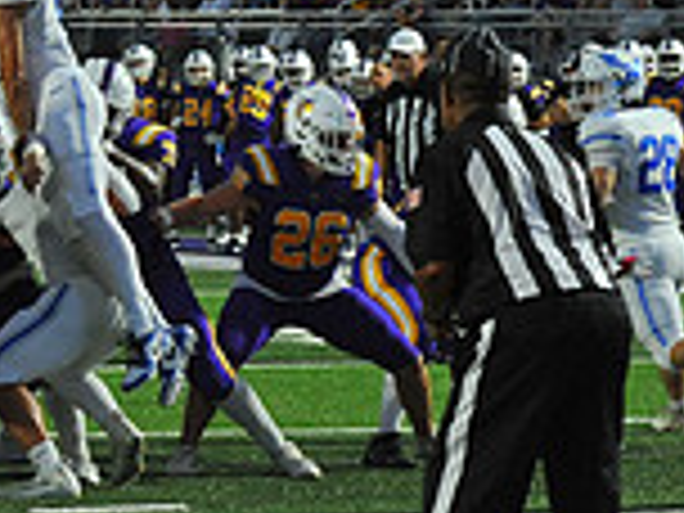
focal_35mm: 294
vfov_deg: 5.0
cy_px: -94
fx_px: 5809
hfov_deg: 6.6
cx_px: -540
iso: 3200
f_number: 7.1
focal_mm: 80
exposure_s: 1/320
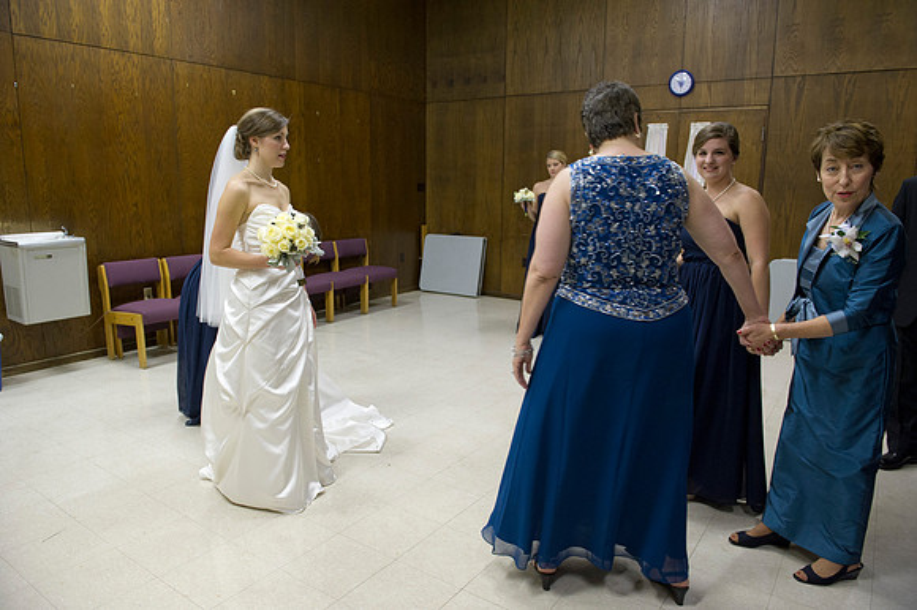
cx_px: 458
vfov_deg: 53.1
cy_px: 305
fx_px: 611
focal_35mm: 24
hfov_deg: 73.8
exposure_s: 1/80
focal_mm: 24
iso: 1250
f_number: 4
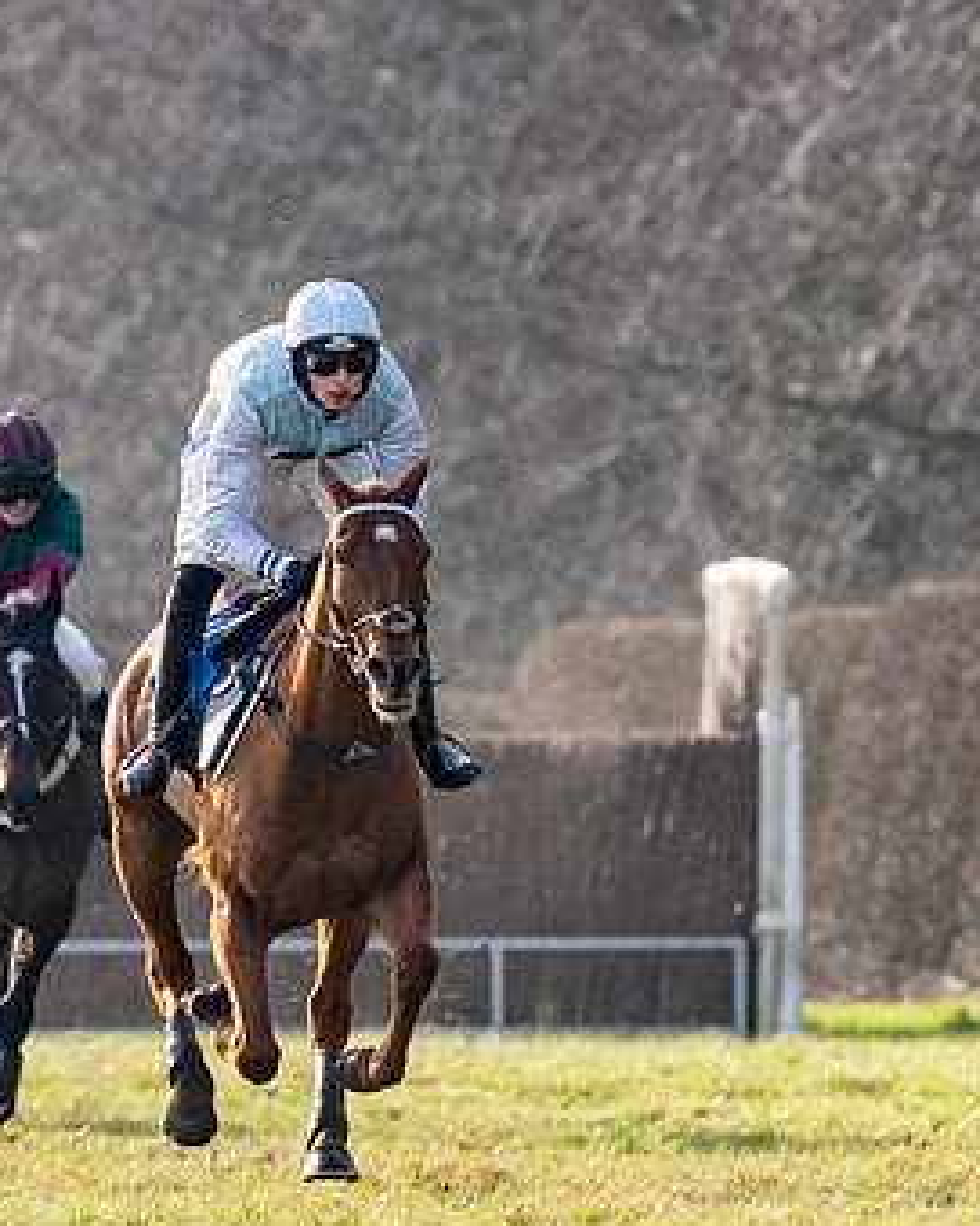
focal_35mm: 1204
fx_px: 43671
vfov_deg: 1.6
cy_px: 648
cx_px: 909
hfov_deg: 1.3
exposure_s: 1/5000
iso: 800
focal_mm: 280
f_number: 4
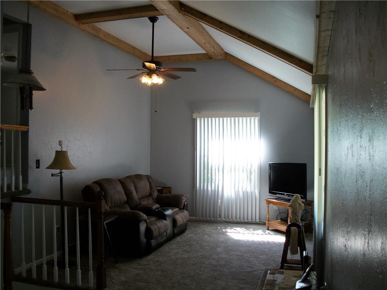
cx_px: 194
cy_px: 145
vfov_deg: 44.2
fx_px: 358
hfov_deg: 56.8
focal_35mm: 32
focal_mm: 5.7
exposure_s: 1/40
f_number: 2.9
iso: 80
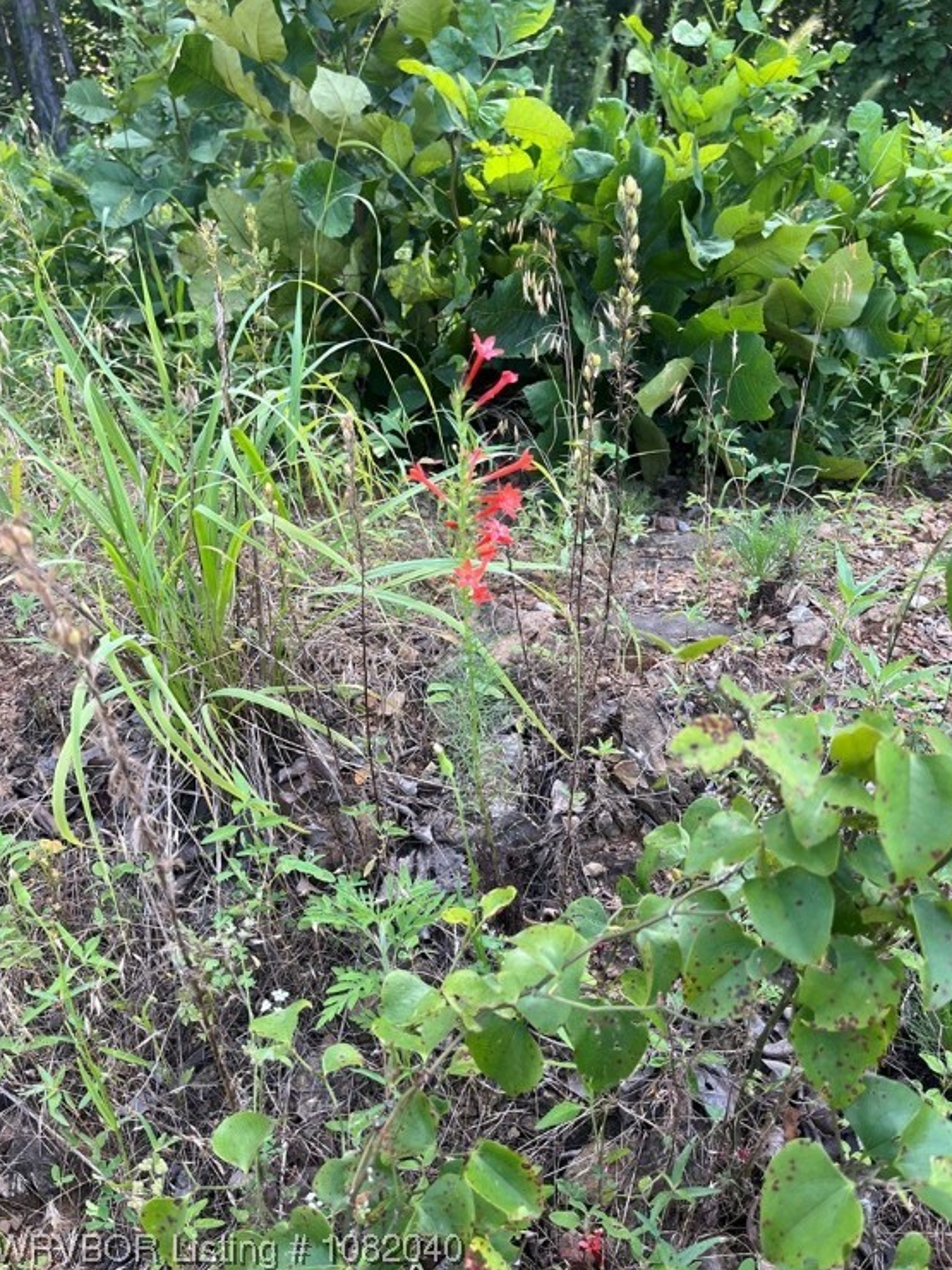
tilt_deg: -28.5
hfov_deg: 51.4
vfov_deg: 65.3
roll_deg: +1.1
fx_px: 990
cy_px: 628
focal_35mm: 27
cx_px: 479
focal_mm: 5.1
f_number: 1.6
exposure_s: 1/235
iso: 40
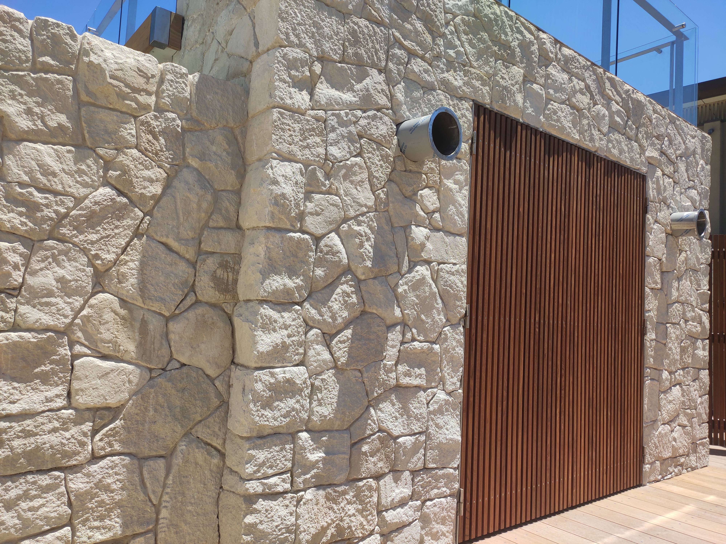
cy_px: 272
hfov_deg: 69.4
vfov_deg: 54.9
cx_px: 363
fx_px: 524
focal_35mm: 25
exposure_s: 1/1616
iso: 112
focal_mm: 4.74
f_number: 1.79
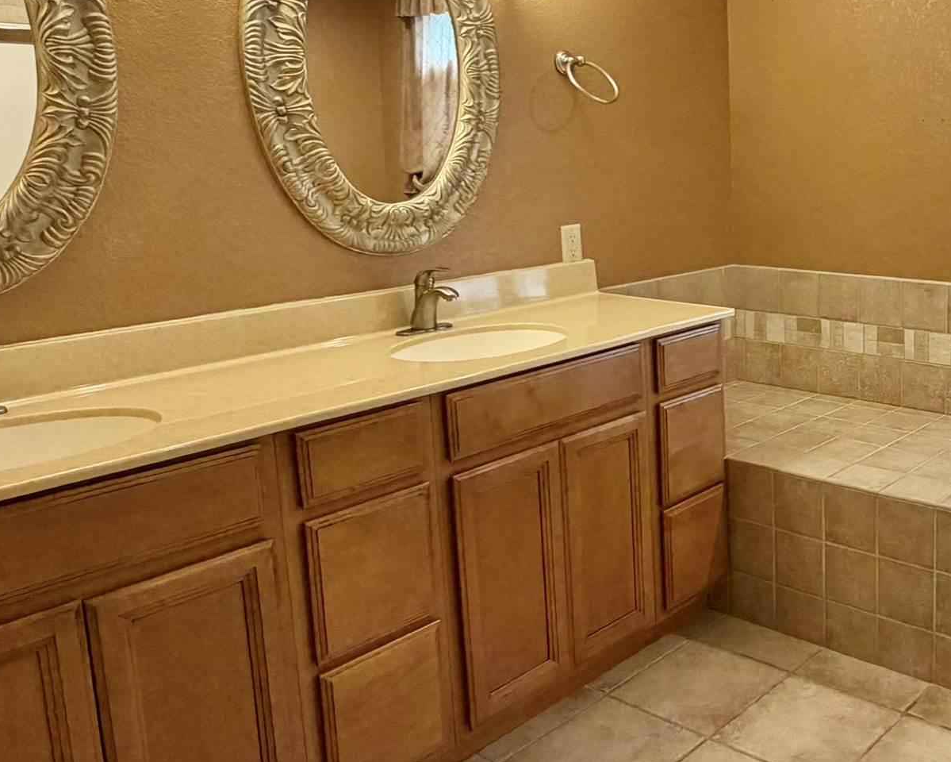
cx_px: 829
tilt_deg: -9.6
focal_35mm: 35
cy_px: 295
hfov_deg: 47.1
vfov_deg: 42.0
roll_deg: +0.4
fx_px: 985
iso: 250
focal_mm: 2.22
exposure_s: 1/60
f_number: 2.2
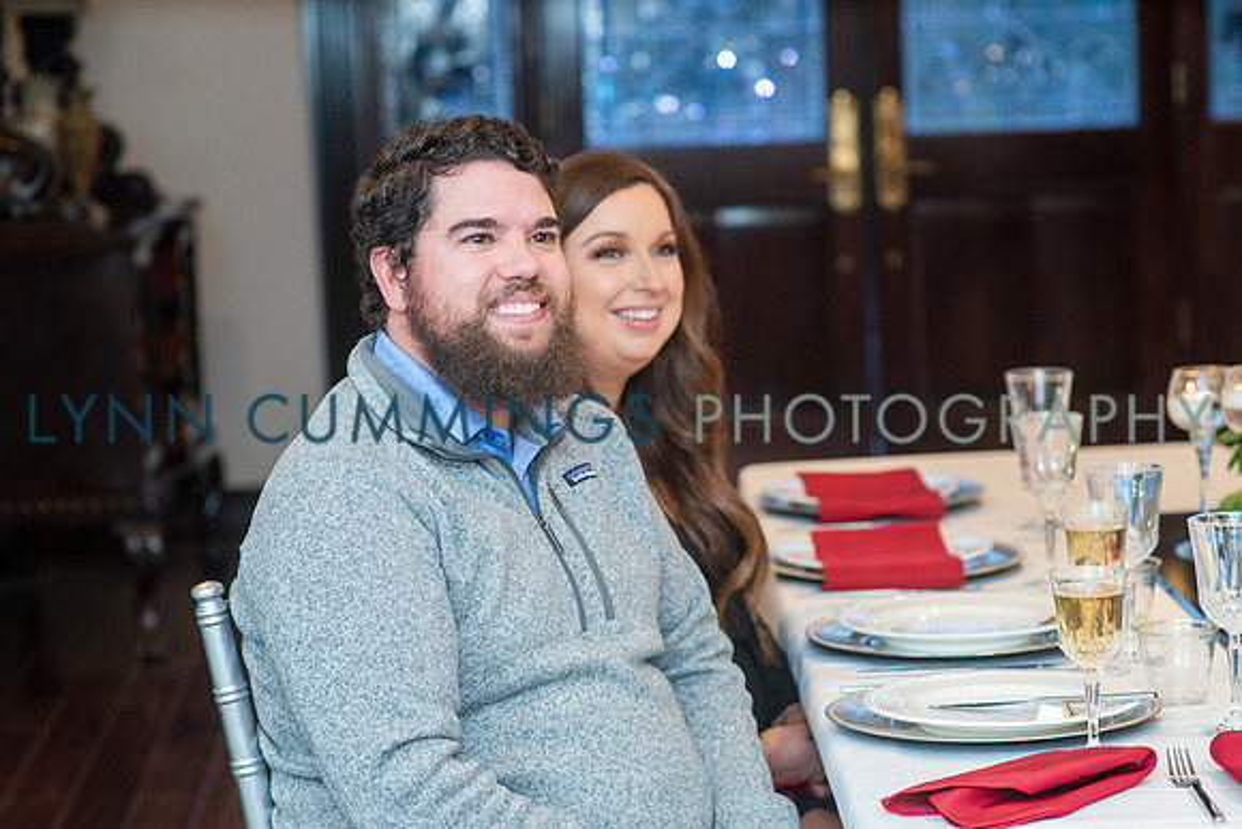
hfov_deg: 21.2
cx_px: 702
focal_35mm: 96
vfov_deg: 14.2
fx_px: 3315
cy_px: 468
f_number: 3.2
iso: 1250
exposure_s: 1/160
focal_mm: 85
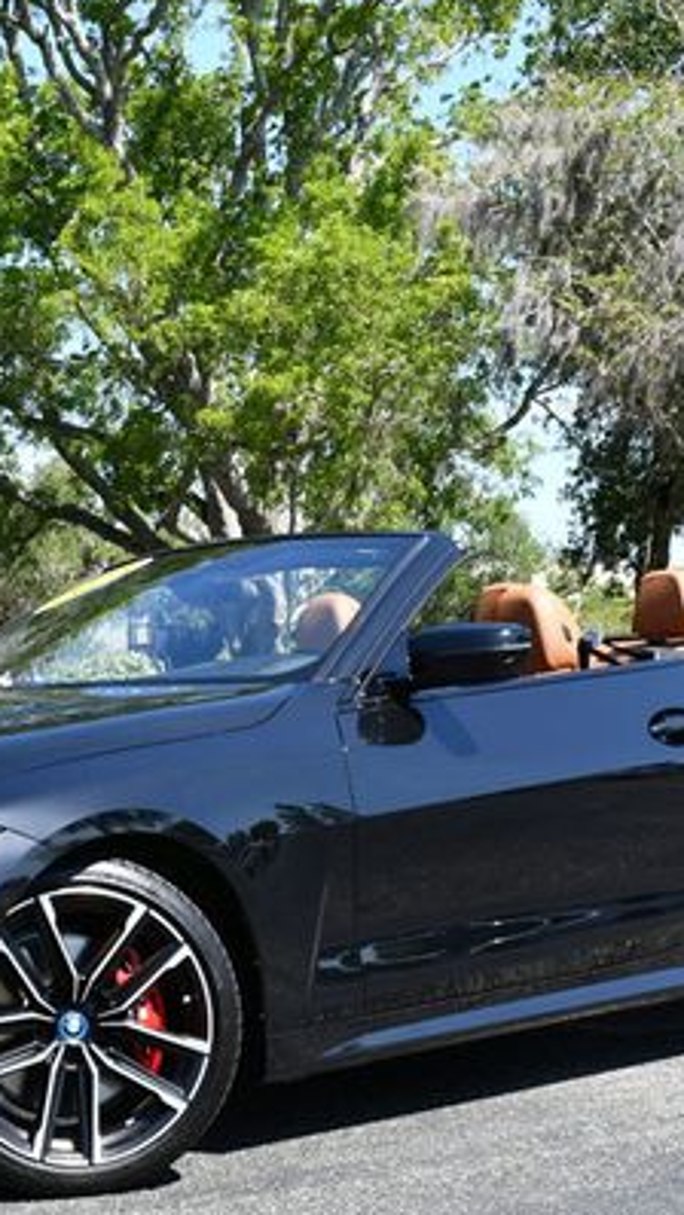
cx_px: 128
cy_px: 617
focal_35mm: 81
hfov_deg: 14.8
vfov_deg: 26.2
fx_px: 2611
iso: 200
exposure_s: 1/250
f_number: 8
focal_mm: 24
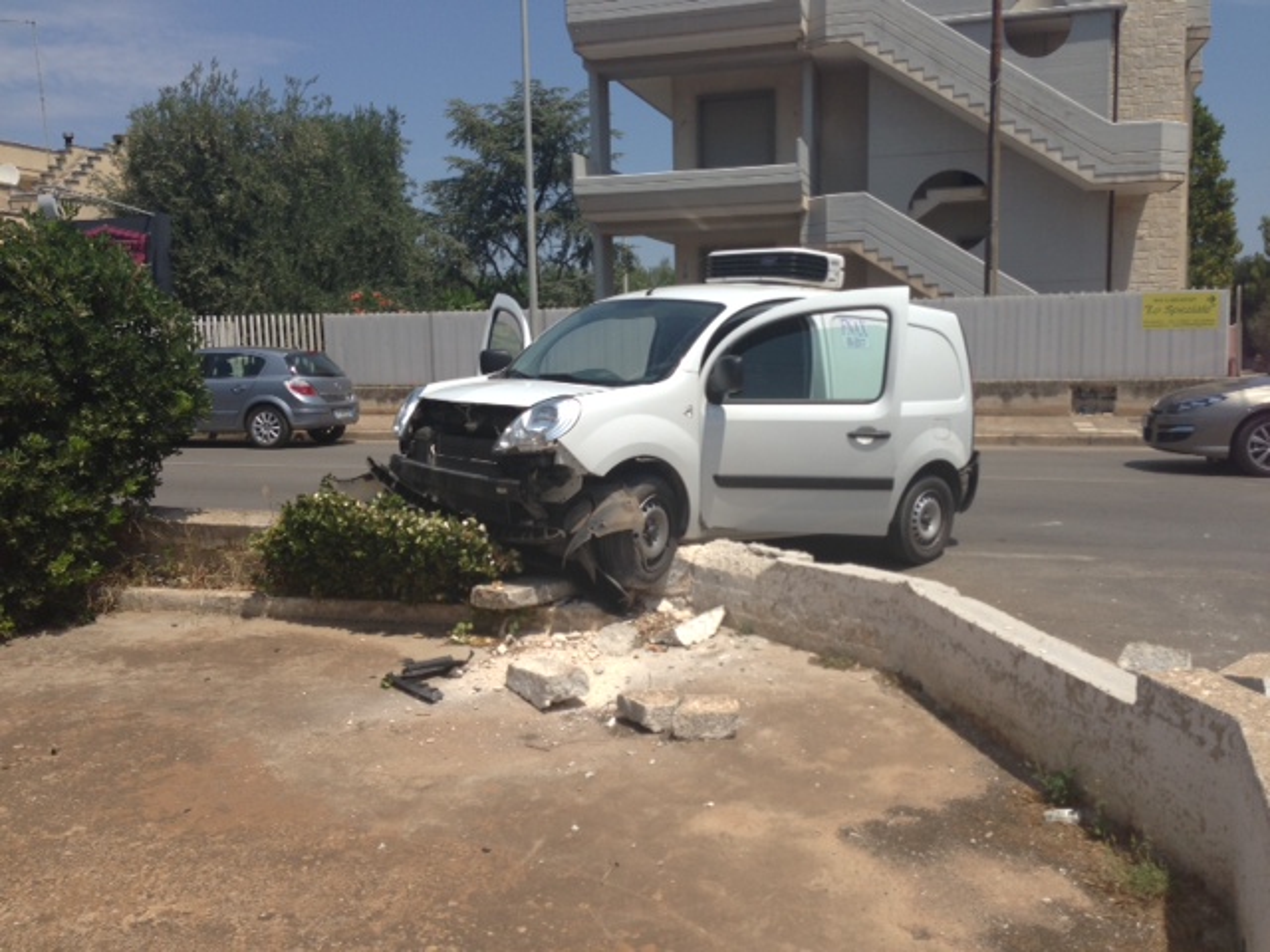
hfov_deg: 55.4
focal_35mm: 33
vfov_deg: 42.9
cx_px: 635
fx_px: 1211
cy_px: 476
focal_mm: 4.13
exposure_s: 1/1869
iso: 50
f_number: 2.4
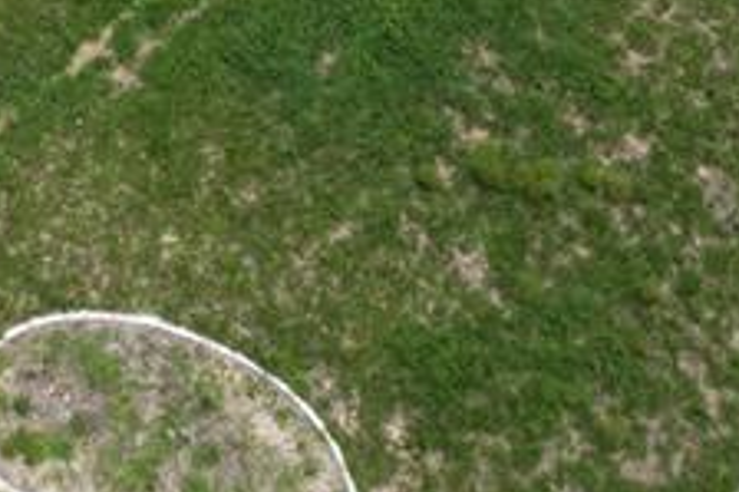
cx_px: -40
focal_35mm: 114
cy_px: -717
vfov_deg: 10.3
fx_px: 2338
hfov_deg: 17.4
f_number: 1.7
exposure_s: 1/5000
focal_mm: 6.72
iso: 150
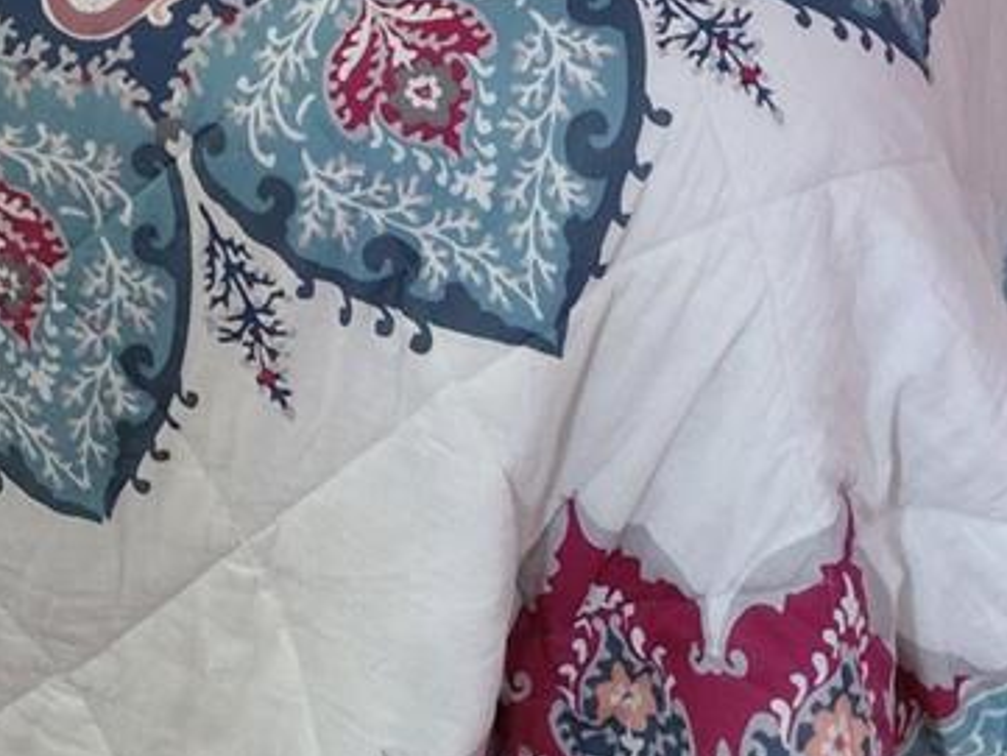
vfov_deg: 15.2
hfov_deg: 23.5
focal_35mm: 83
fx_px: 2415
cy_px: -633
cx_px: 349
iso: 320
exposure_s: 1/40
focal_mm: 4.69
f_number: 1.8
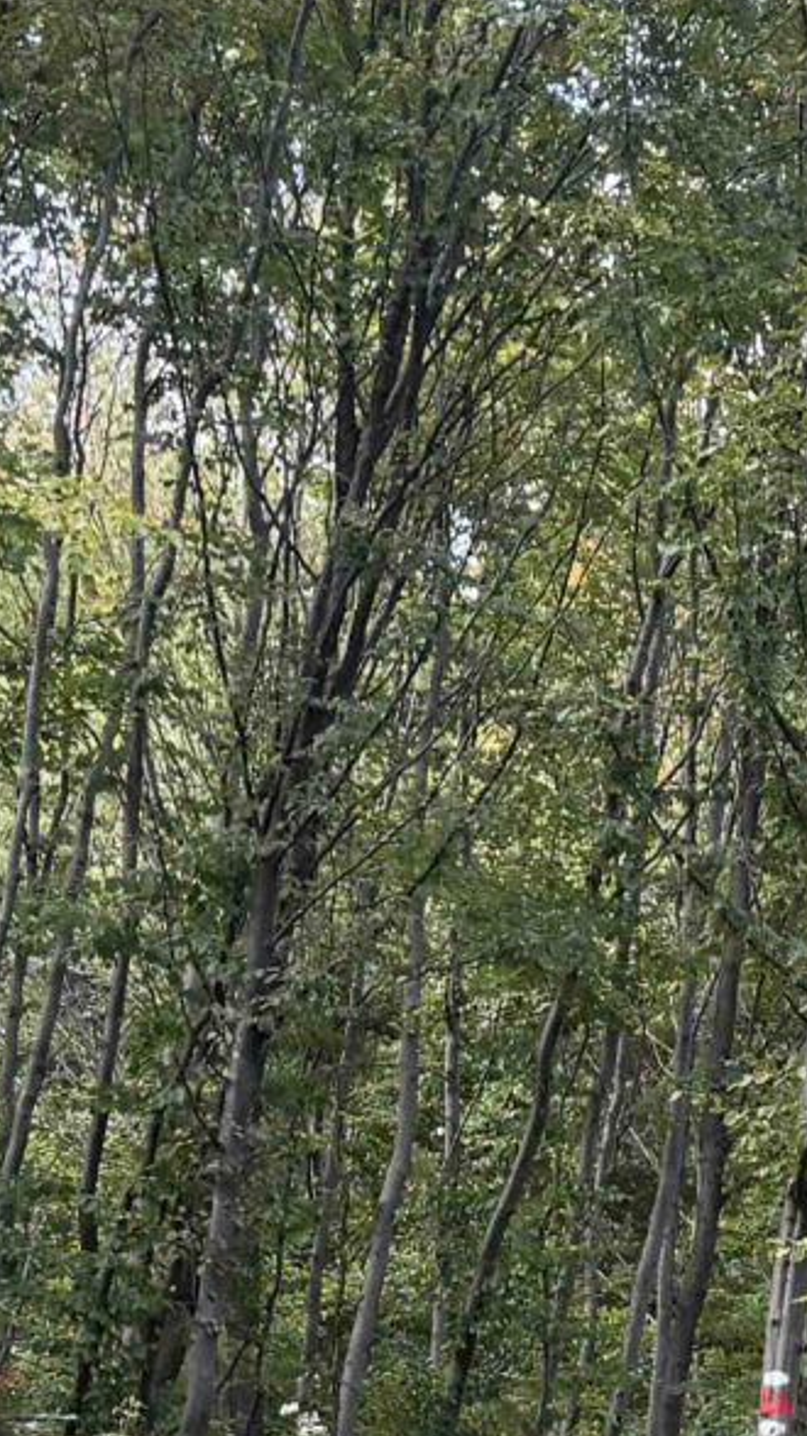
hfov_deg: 10.3
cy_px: 1341
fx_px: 4339
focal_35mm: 114
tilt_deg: +10.8
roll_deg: -0.3
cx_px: 1225
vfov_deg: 18.4
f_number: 1.78
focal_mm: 6.76
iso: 100
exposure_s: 1/121
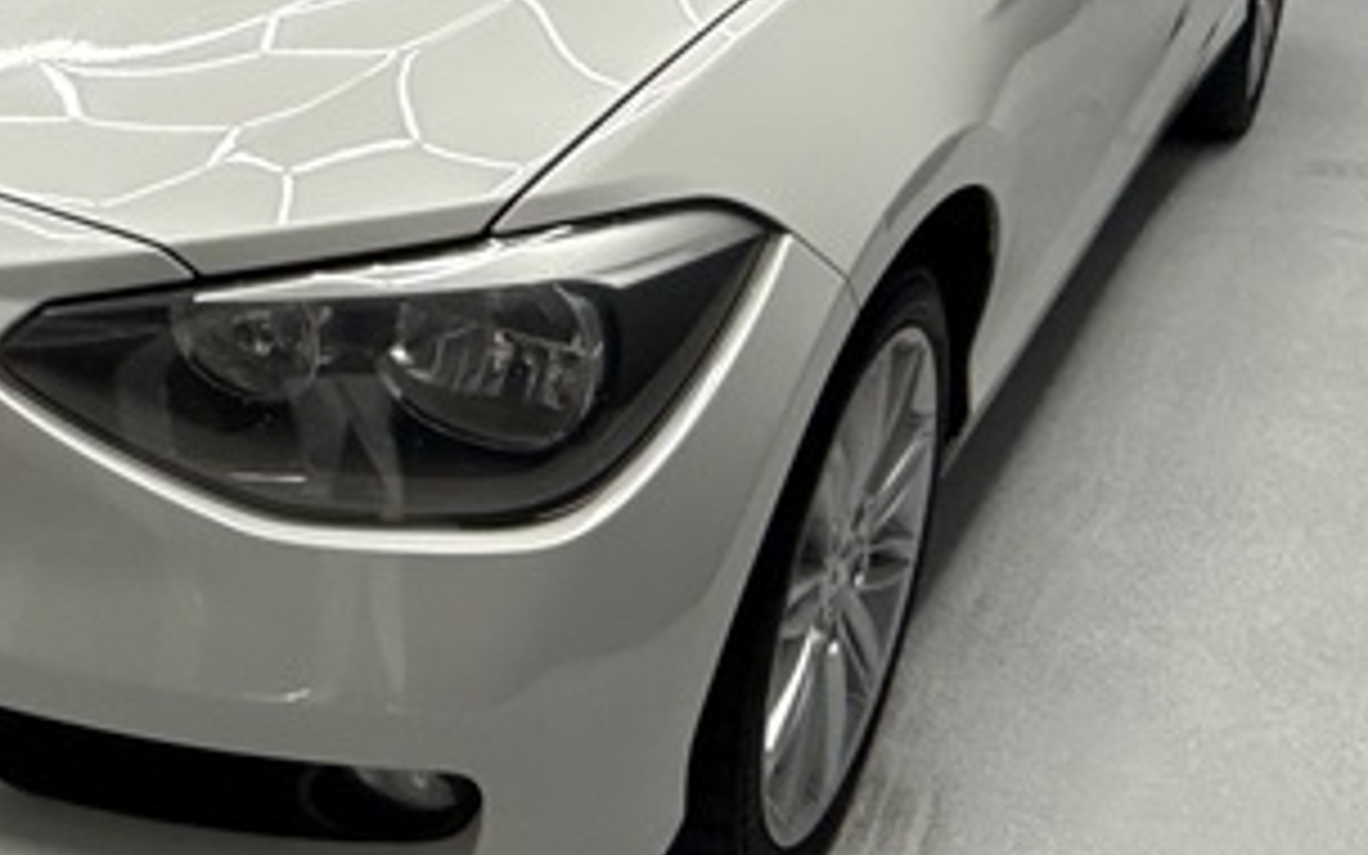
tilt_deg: -15.9
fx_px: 1864
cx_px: 99
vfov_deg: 24.9
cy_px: 45
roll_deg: -0.1
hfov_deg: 37.3
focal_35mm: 50
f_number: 2.2
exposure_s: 1/100
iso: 100
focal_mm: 2.22
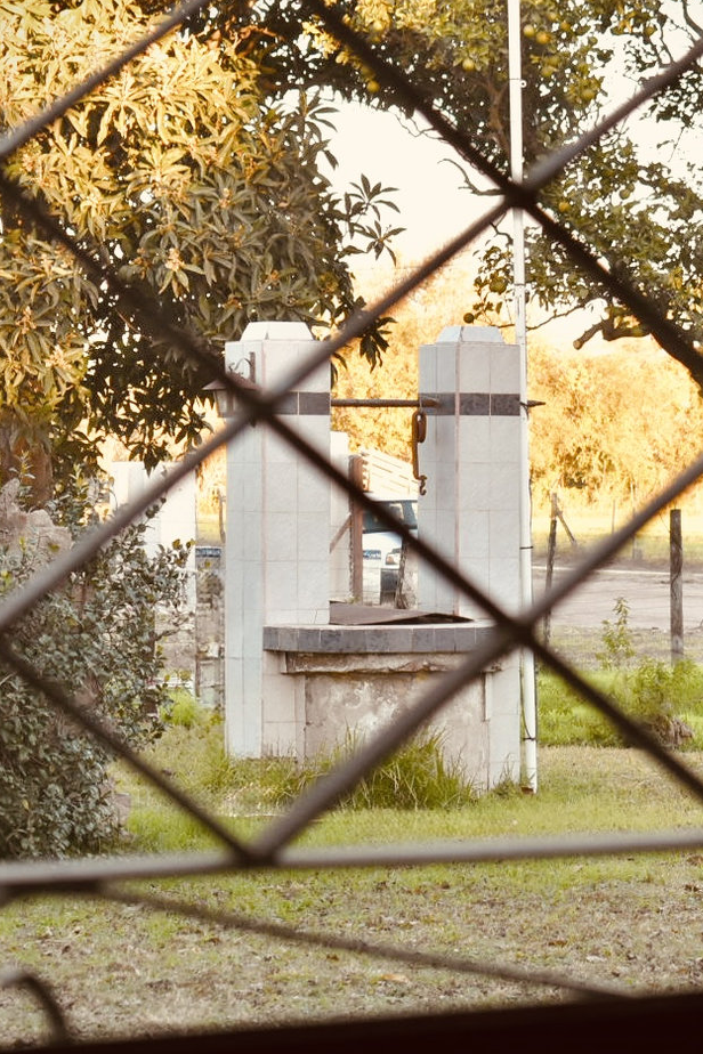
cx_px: 482
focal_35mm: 143
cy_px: 577
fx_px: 4184
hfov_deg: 9.6
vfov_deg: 14.4
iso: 400
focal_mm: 55
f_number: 5.6
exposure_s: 1/125
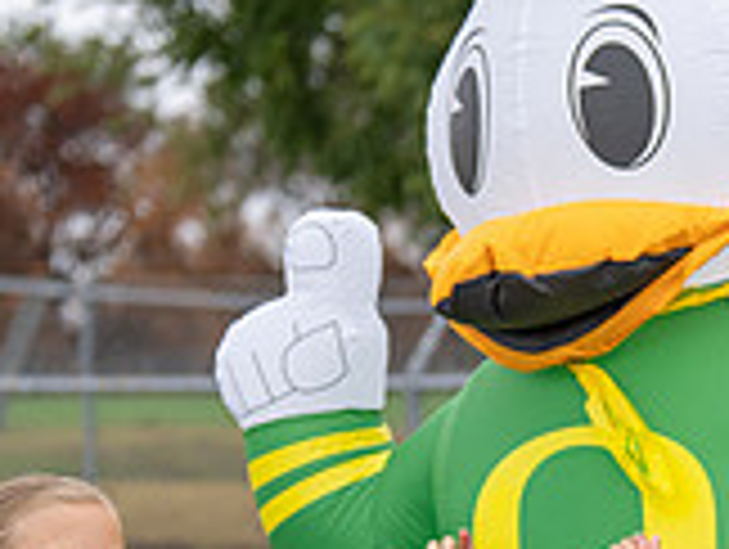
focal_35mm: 258
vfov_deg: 5.7
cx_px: 915
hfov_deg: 7.6
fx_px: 5441
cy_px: 927
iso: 500
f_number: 2.8
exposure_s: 1/1250
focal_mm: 70
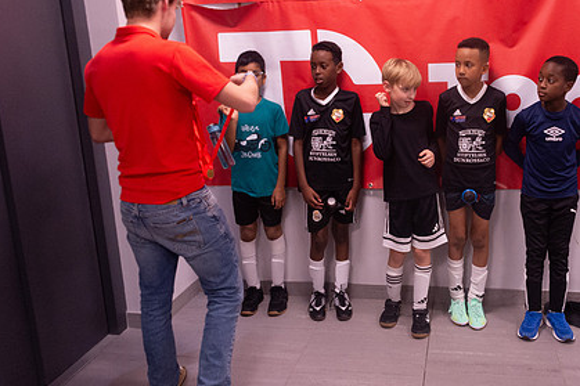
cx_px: 365
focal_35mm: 34
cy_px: 166
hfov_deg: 55.1
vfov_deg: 38.8
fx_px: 548
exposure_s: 1/320
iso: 8000
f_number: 3.5
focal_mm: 24
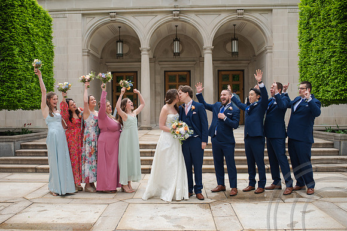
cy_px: 122
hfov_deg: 51.4
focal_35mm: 37
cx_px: 162
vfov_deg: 35.6
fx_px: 360
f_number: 3.2
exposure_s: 1/320
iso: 125
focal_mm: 35
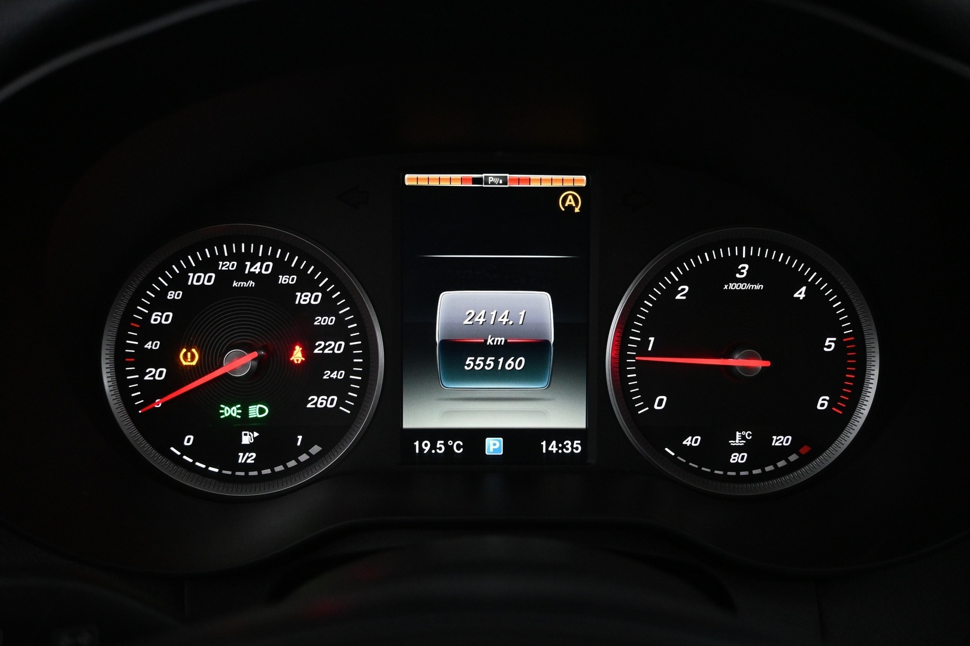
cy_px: 323
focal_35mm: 31
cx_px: 485
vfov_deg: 42.6
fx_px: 828
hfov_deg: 60.7
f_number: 3.8
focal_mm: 20.5
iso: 3600
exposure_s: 1/30
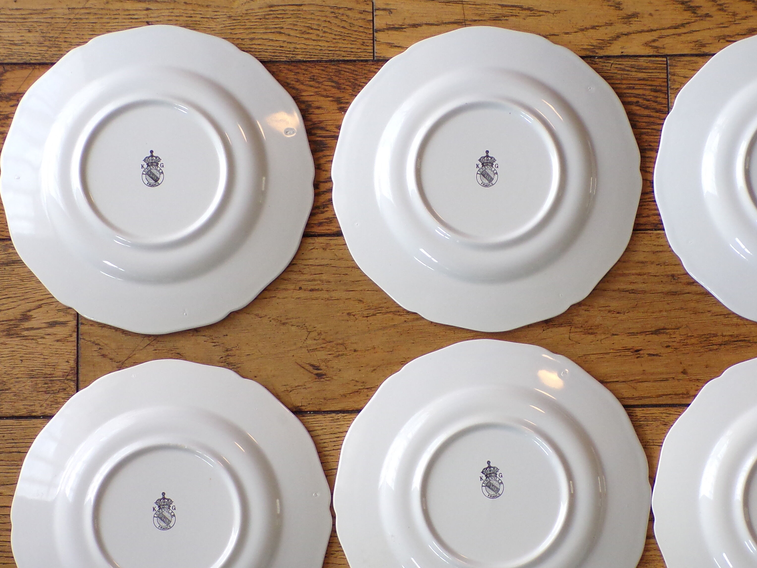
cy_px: 380
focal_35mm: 74
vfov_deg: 19.8
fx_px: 1618
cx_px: 488
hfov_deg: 26.2
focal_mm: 8.7
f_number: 3.5
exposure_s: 1/34
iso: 186
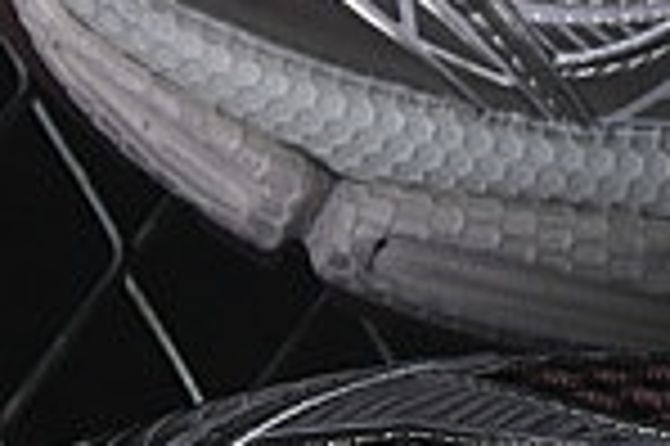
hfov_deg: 3.7
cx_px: 1601
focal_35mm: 545
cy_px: 342
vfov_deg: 2.5
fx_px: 10132
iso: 160
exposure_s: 1/60
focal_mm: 50
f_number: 6.3
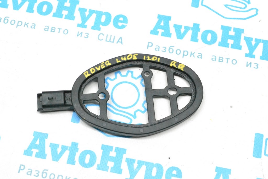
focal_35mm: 60
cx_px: 134
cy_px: 90
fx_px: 447
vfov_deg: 22.6
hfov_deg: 33.4
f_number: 10
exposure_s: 1/160
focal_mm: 40
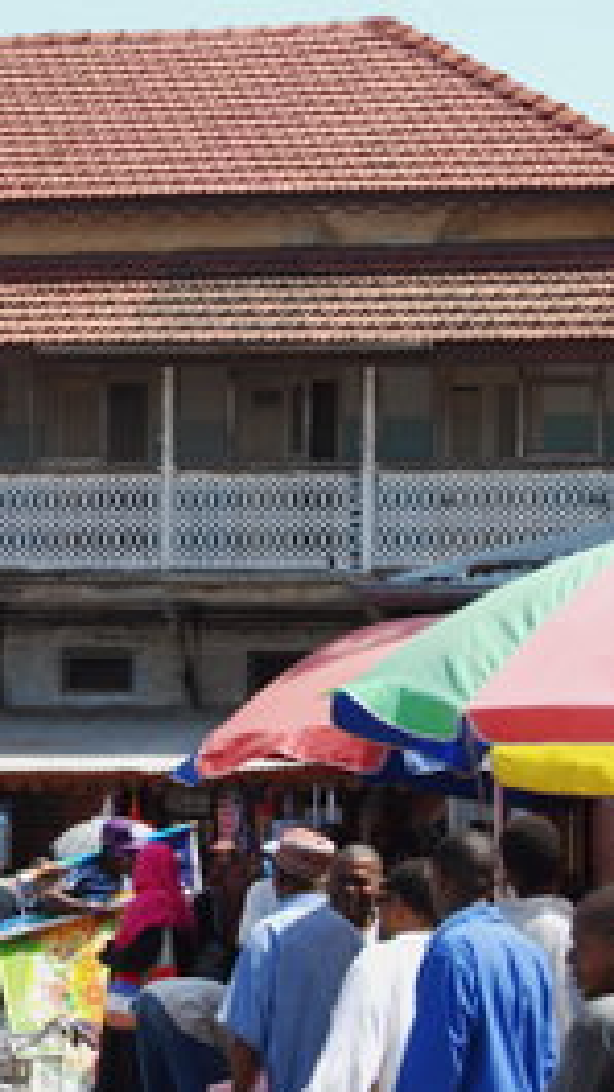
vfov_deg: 16.4
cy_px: 548
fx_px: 3787
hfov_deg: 9.2
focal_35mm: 131
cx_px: -16
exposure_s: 1/160
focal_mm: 55
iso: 250
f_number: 10
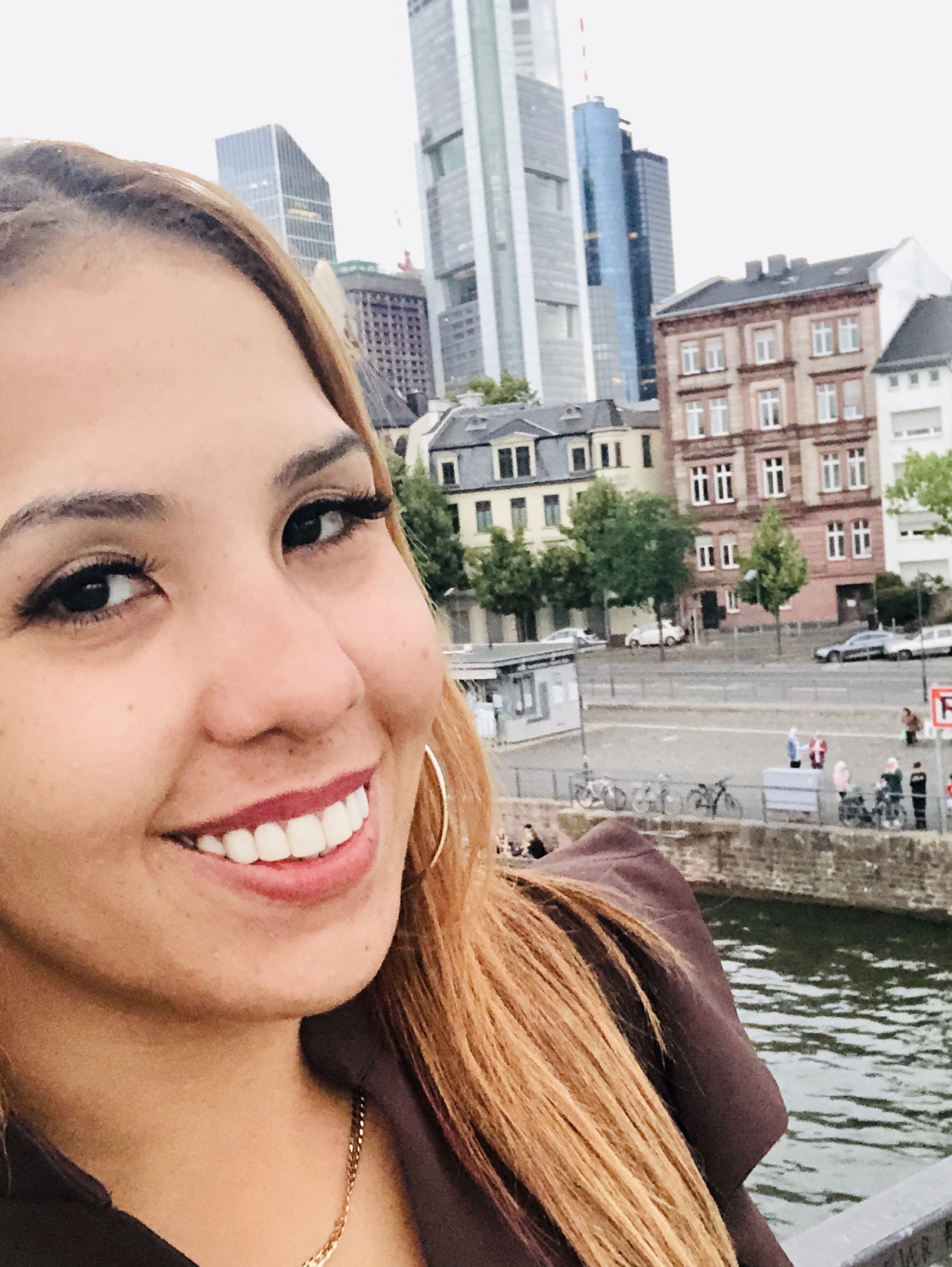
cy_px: 726
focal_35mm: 44
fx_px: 1612
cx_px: 492
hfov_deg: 32.9
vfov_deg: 42.8
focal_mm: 2.87
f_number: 2.2
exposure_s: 1/60
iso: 320
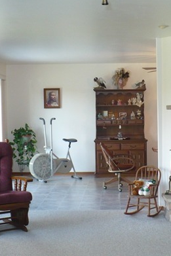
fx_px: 448
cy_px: 120
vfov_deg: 31.9
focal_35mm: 63
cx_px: 132
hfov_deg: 21.4
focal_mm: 6.1
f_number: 2.8
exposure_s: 1/30
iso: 200
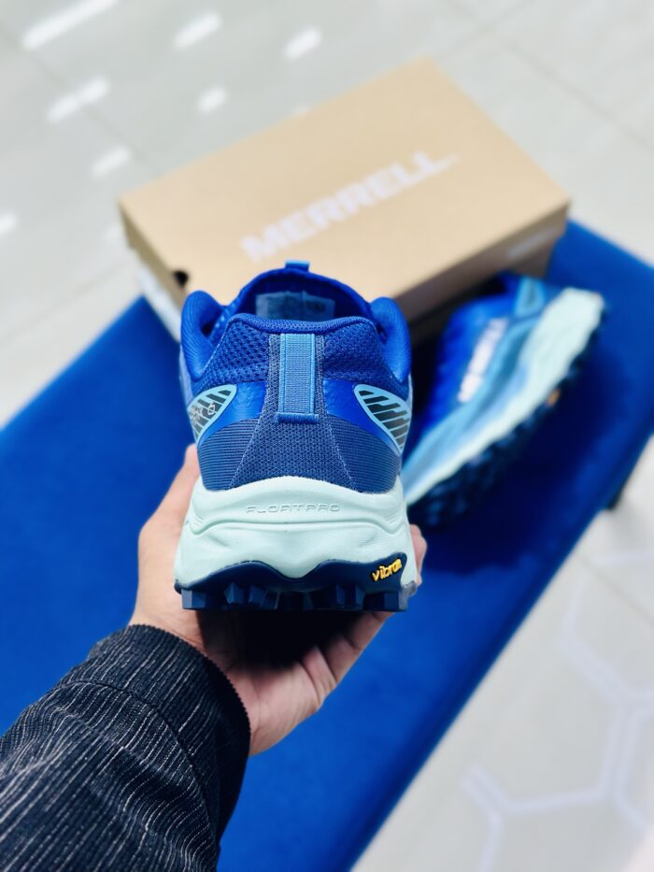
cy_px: 436
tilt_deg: -59.4
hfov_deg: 30.3
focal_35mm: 48
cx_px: 327
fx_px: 1209
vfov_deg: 39.7
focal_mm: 6.86
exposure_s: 1/100
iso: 80
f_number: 1.78
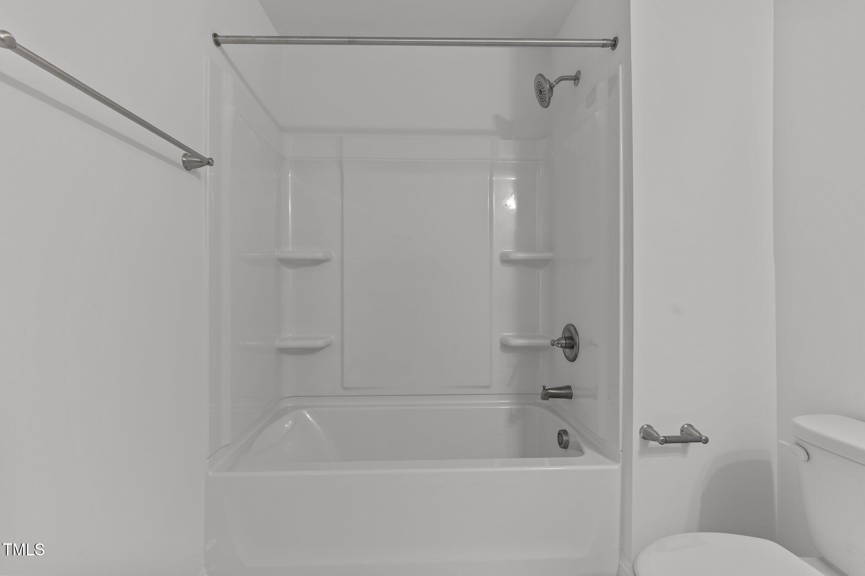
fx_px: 360
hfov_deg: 100.4
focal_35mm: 15
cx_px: 432
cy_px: 288
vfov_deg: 77.2
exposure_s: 1/5
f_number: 6.3
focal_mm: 15
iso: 400
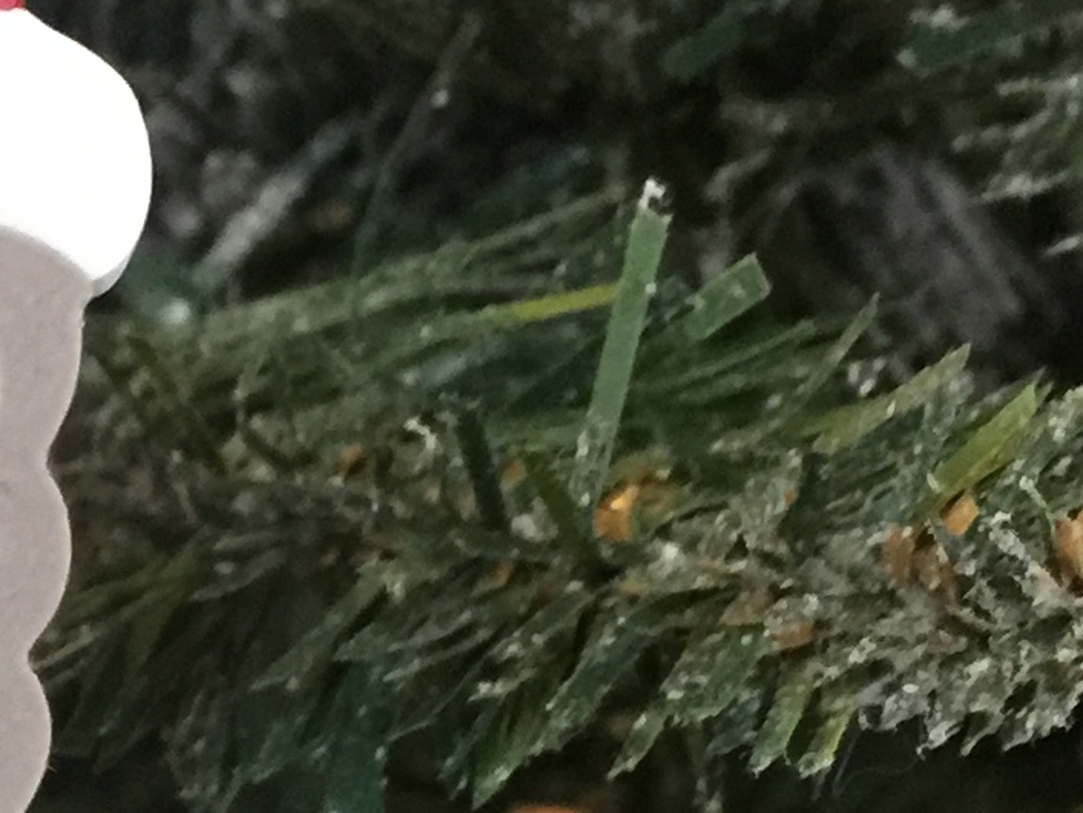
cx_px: -603
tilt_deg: -16.5
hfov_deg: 13.7
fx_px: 4194
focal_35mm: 134
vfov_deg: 10.9
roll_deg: -3.3
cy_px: 946
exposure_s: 1/15
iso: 125
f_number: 2.2
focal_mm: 4.15
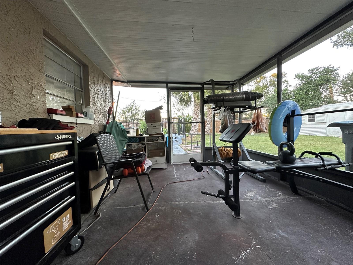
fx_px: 143
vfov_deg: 85.7
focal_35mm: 14
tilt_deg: -1.1
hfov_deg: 102.1
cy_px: 132
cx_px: 176
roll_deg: +2.0
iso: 320
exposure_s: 1/60
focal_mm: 2.22
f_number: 2.2
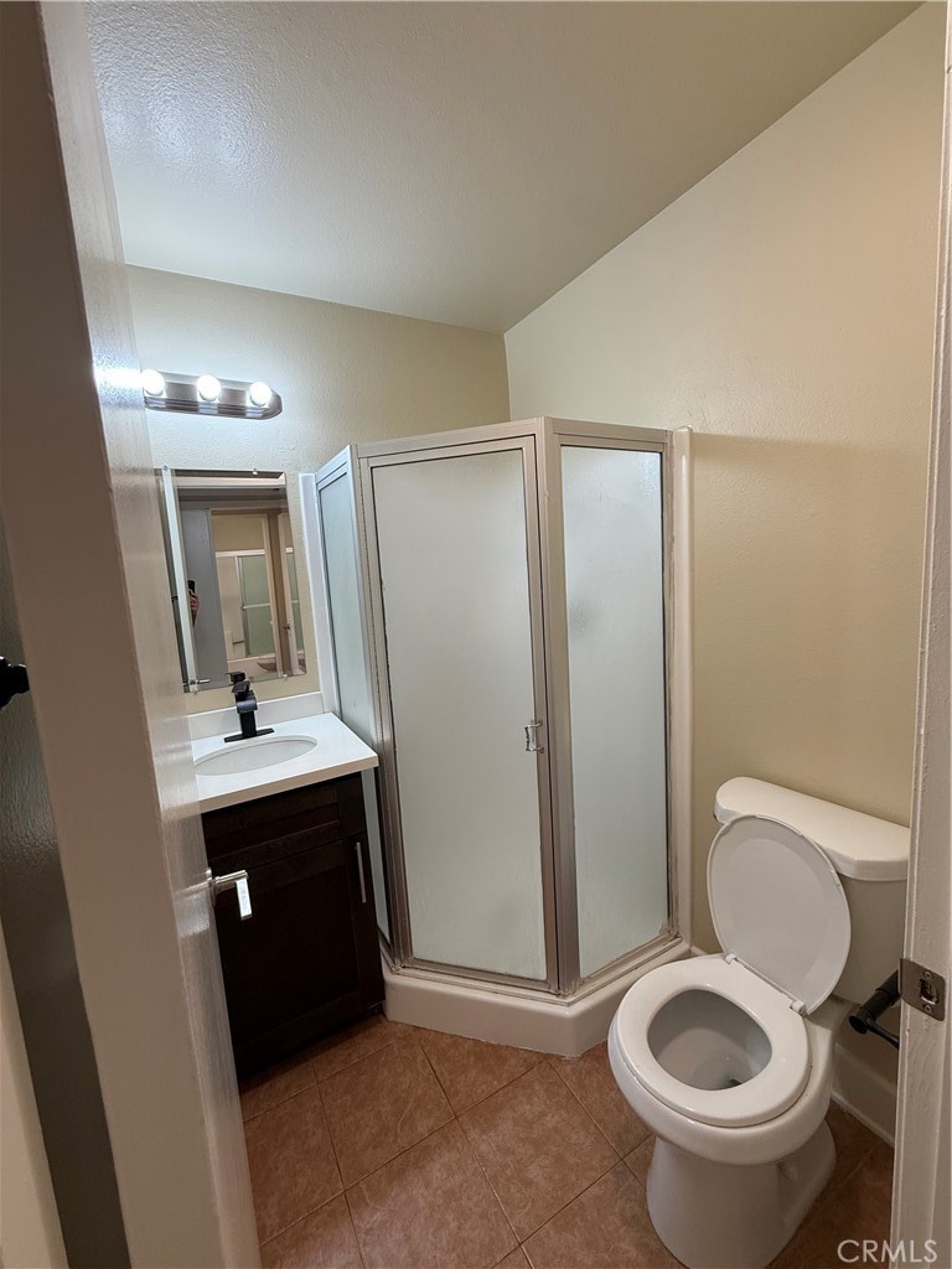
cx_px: 476
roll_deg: +3.4
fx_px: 513
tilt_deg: -7.5
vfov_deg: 102.1
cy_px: 634
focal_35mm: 14
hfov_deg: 85.7
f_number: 2.2
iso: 125
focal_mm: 2.22
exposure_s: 1/120
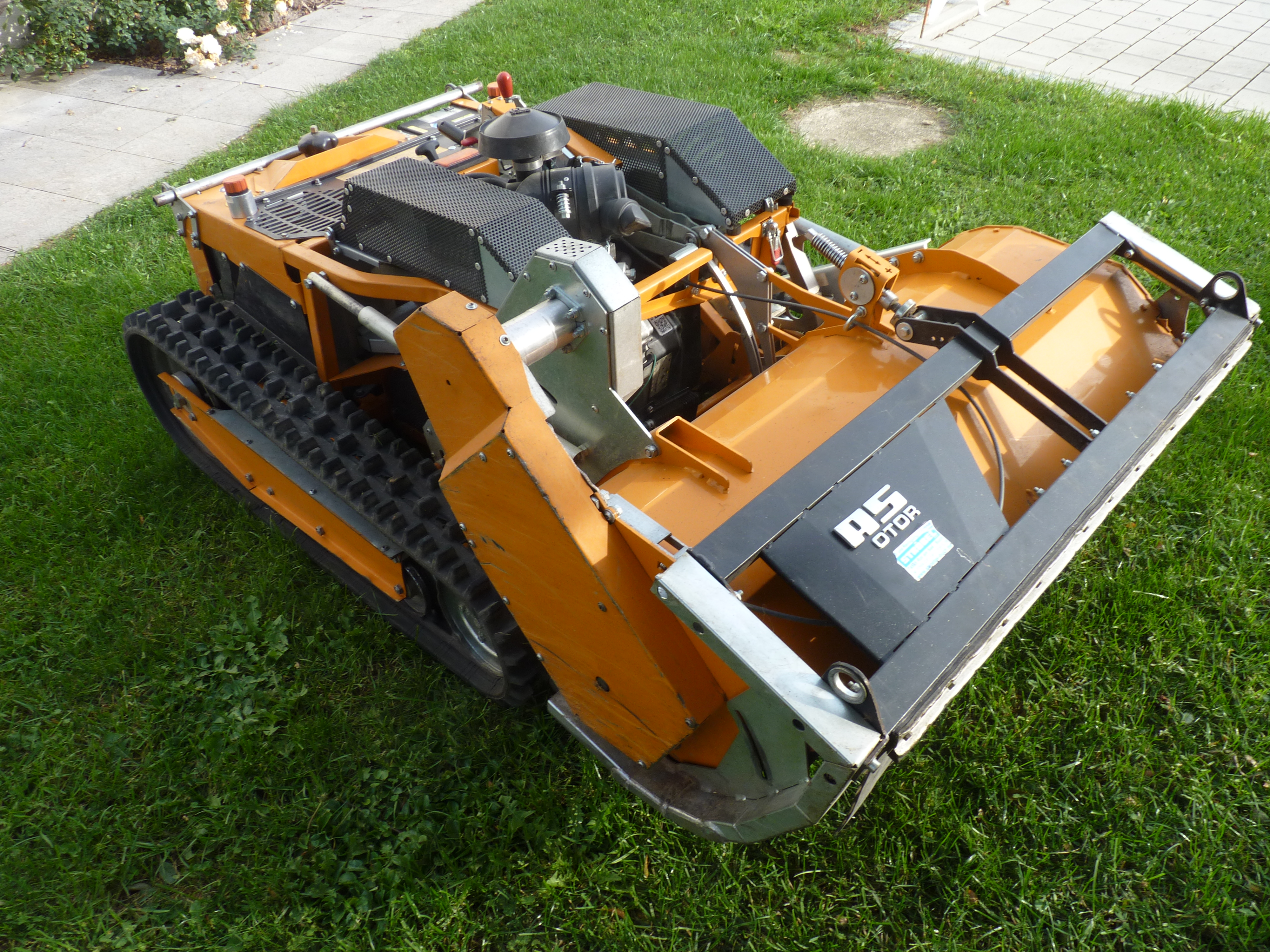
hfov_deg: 65.3
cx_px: 635
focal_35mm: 27
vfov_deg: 51.4
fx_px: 991
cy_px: 476
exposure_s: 1/100
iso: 80
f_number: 3.6
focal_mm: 4.8
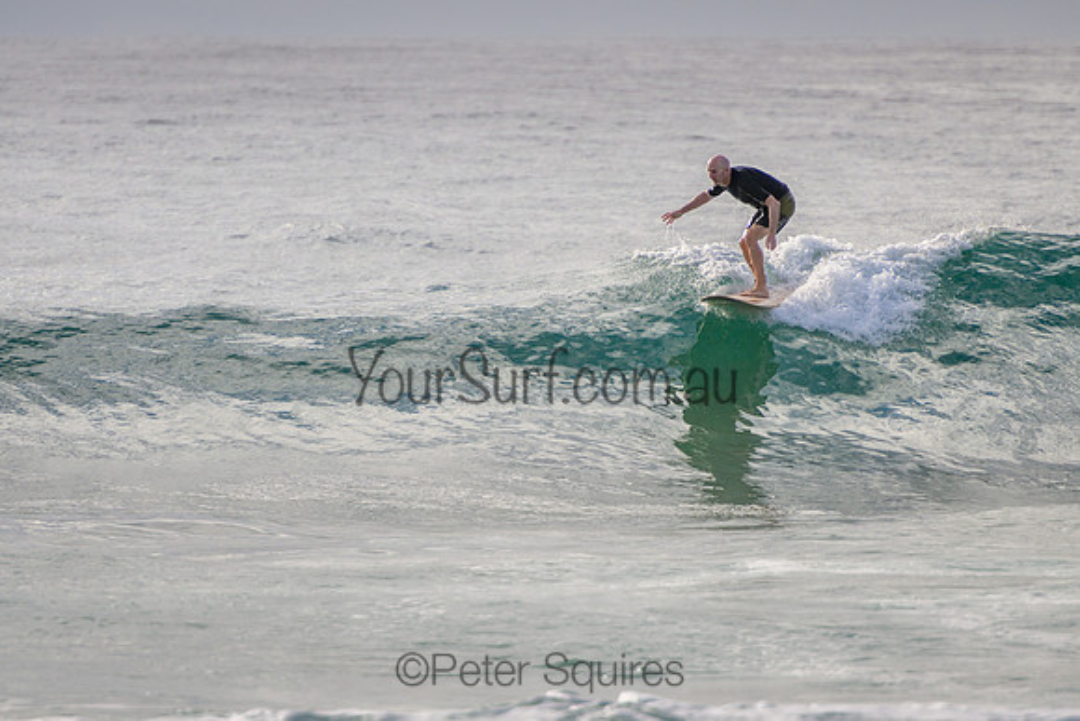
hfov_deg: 3.7
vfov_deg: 2.5
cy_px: 396
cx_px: 551
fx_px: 16508
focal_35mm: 550
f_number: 5.6
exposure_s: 1/2000
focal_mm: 400
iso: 220
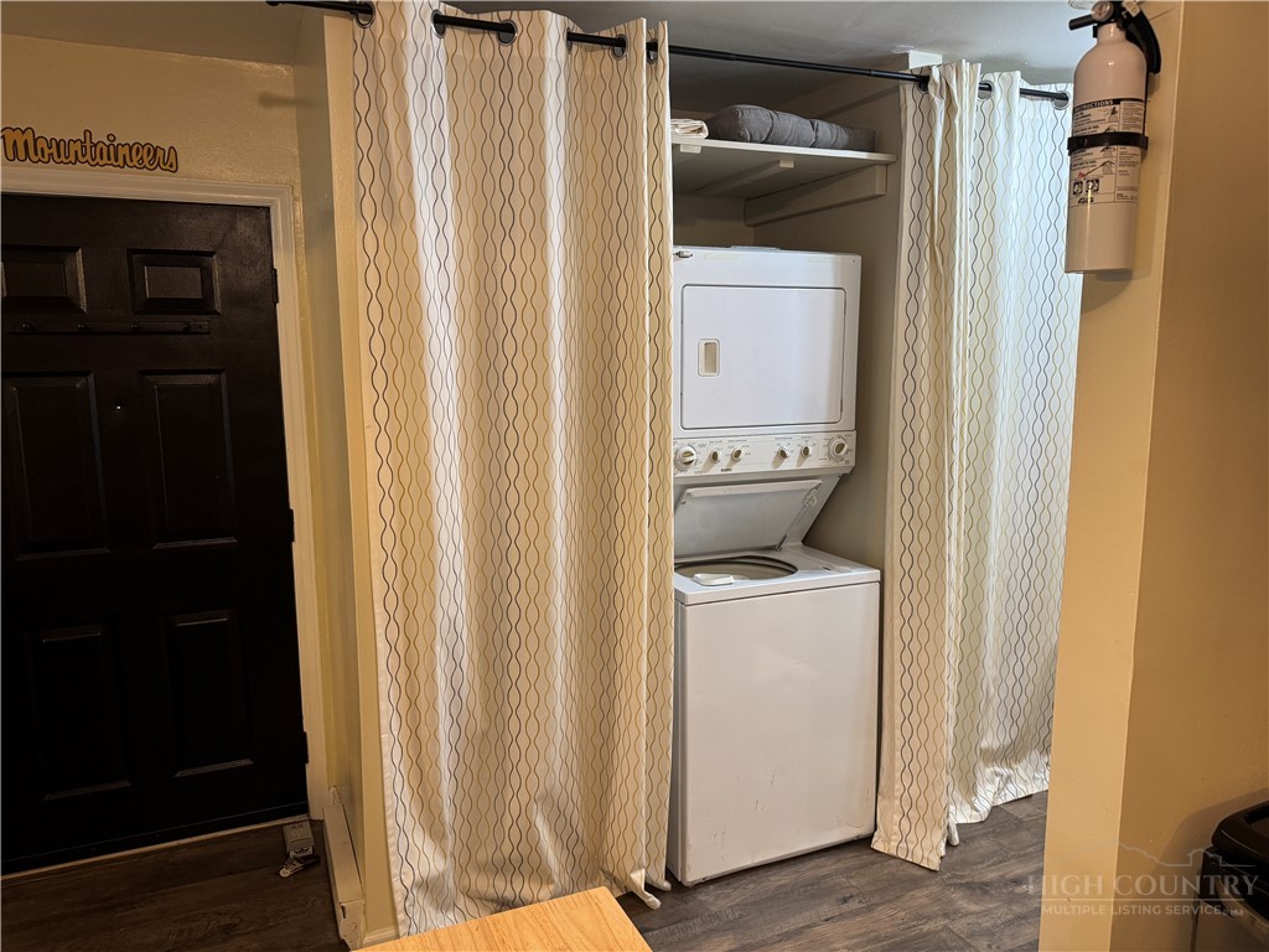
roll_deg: -0.1
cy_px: 476
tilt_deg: -8.4
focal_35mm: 24
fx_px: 880
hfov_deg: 71.6
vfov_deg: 56.8
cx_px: 634
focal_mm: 6.76
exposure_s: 1/60
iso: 200
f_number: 1.78
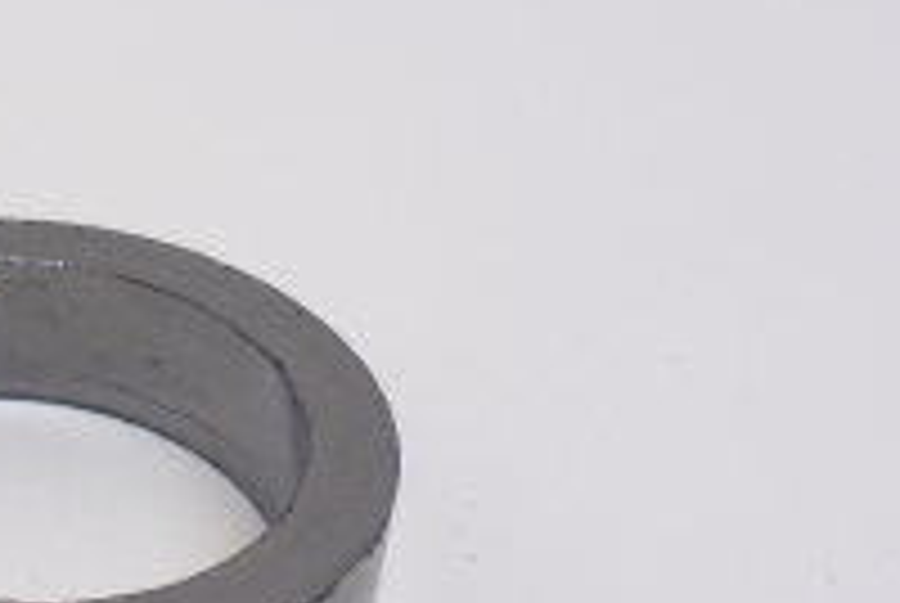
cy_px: 477
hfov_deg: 20.6
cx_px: -135
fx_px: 2328
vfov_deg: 14.7
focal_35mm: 93
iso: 100
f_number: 3.3
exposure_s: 1/60
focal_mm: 4.9
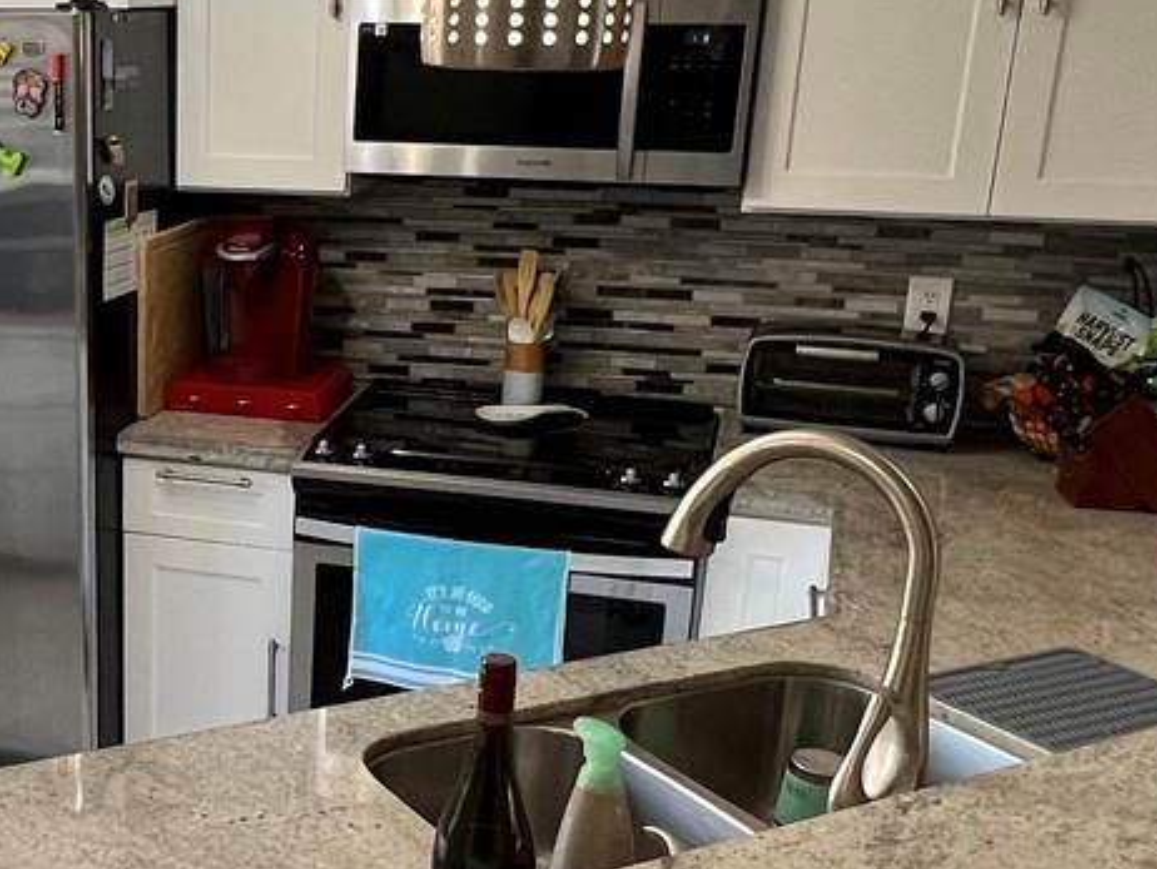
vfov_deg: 32.1
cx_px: 113
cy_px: 513
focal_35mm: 45
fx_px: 1505
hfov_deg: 39.0
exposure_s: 1/120
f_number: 1.8
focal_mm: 1.57
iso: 125
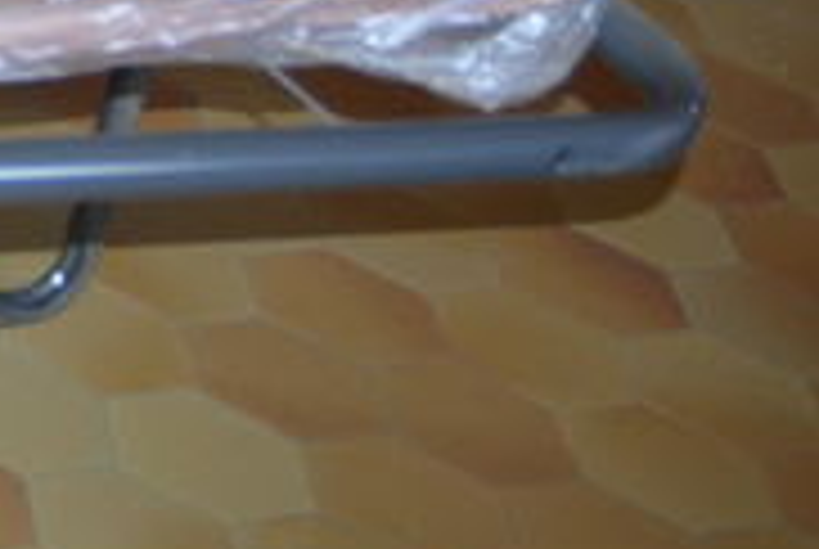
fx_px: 4124
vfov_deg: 7.1
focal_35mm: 181
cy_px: -871
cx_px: -1426
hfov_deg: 9.5
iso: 720
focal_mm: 22
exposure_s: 1/60
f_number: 3.5
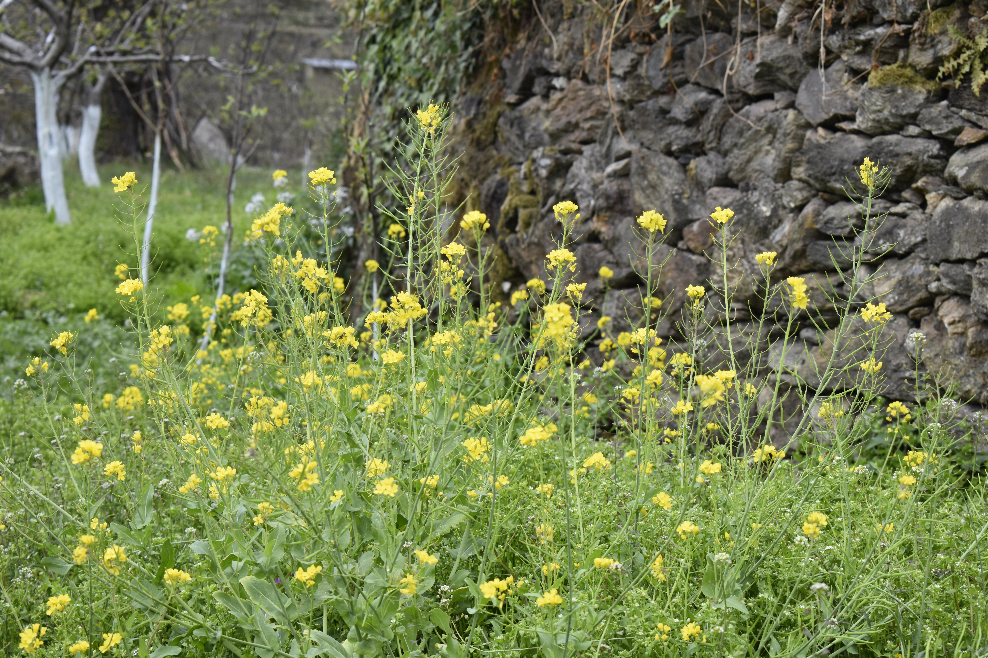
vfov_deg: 16.6
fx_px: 2264
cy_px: 329
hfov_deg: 24.6
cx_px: 494
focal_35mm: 82
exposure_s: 1/250
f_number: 7.1
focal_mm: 55
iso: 200
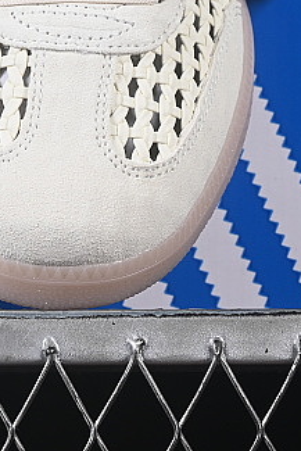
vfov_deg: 8.2
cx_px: -96
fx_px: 3119
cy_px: -1
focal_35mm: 249
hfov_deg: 5.5
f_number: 8
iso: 160
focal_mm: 50
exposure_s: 1/80
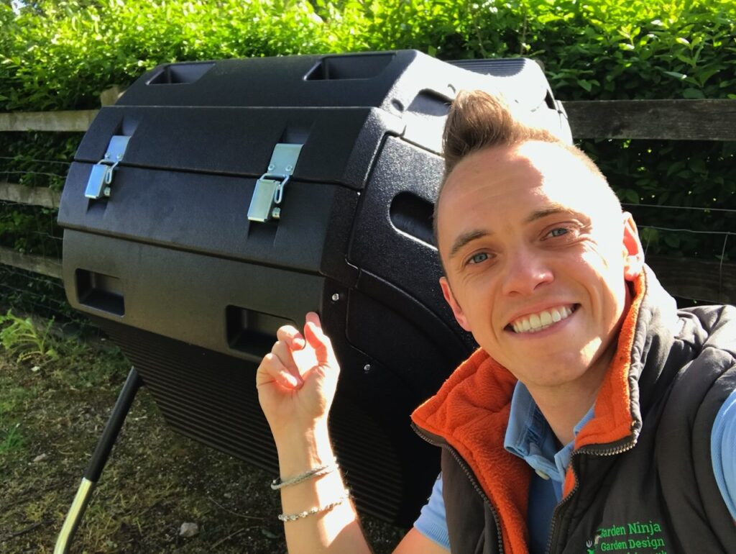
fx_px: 681
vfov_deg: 44.2
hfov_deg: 56.8
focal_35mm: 32
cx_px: 368
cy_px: 277
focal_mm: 2.87
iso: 25
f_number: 2.2
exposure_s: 1/192
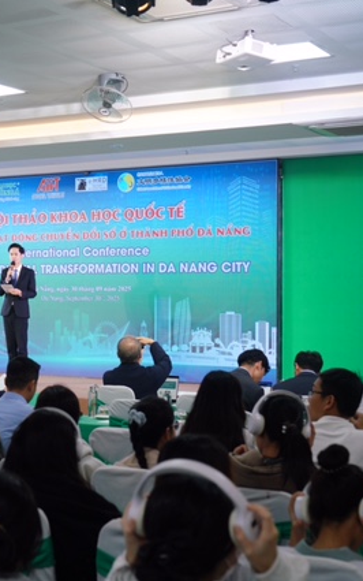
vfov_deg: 31.1
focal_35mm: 66
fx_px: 1044
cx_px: -20
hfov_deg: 19.1
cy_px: 291
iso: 400
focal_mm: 43
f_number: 4
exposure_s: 1/100
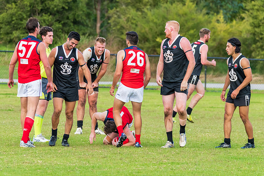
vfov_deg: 2.9
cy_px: 61
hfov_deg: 4.3
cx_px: 108
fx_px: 3527
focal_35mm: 481
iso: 800
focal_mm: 300
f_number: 5.6
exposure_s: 1/1250
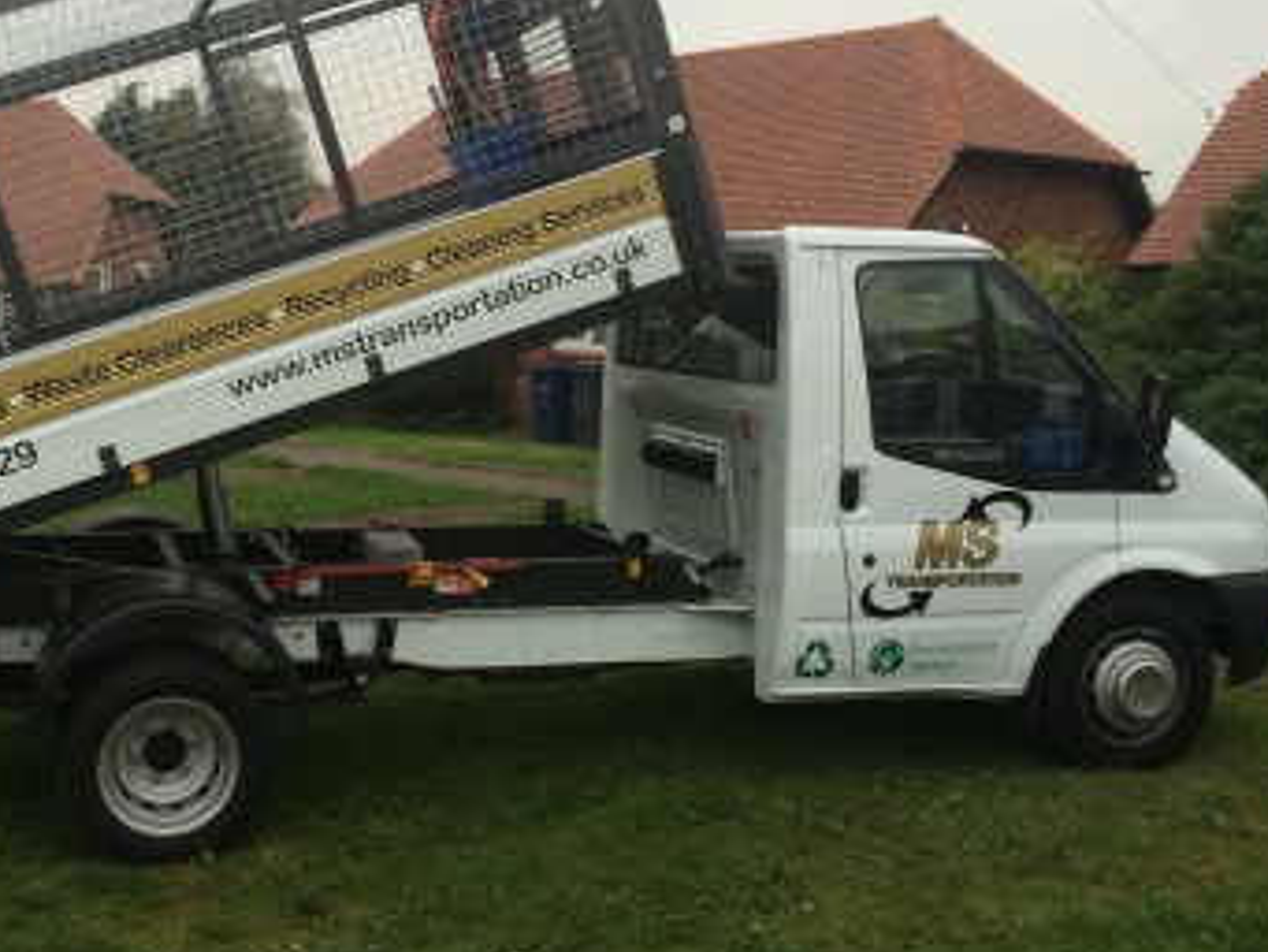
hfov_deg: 41.5
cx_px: 428
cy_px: 439
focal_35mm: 45
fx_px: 1649
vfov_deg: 32.2
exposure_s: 1/120
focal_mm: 4.12
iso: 40
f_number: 2.2
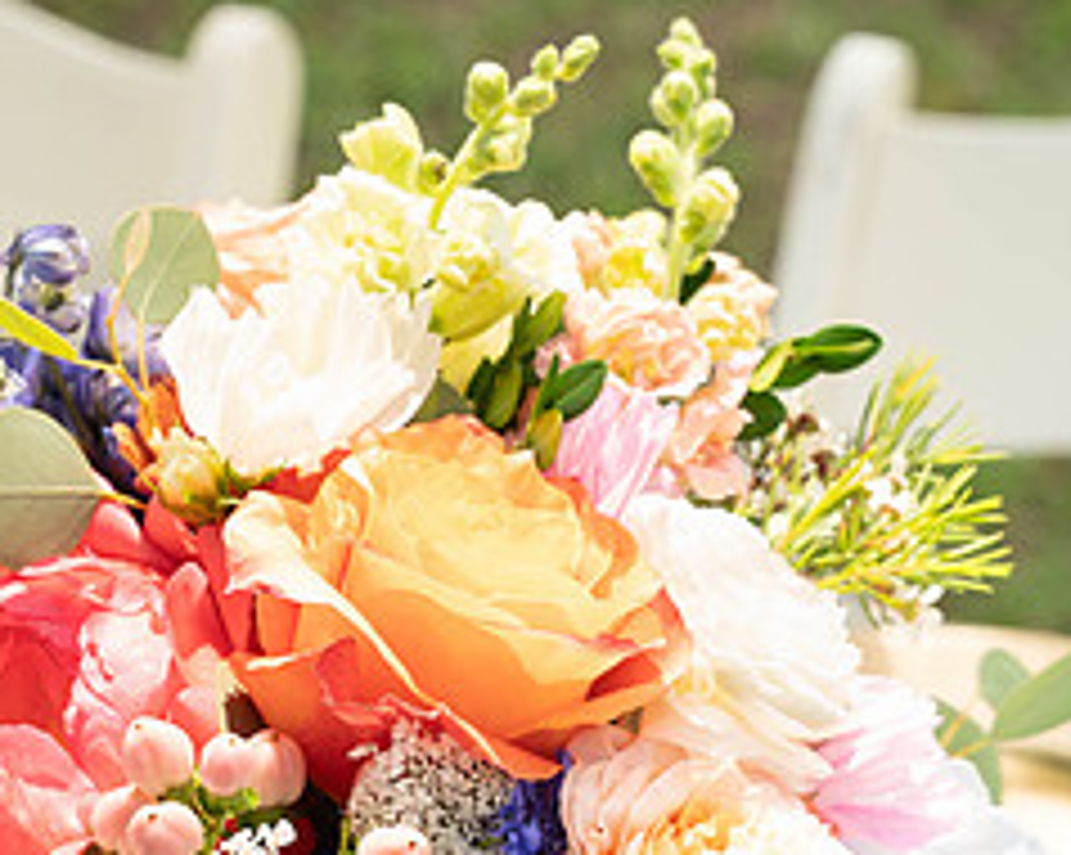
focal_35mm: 126
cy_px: 866
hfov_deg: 15.3
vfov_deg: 12.1
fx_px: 3991
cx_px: 436
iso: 200
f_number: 6.3
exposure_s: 1/200
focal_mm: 55.1
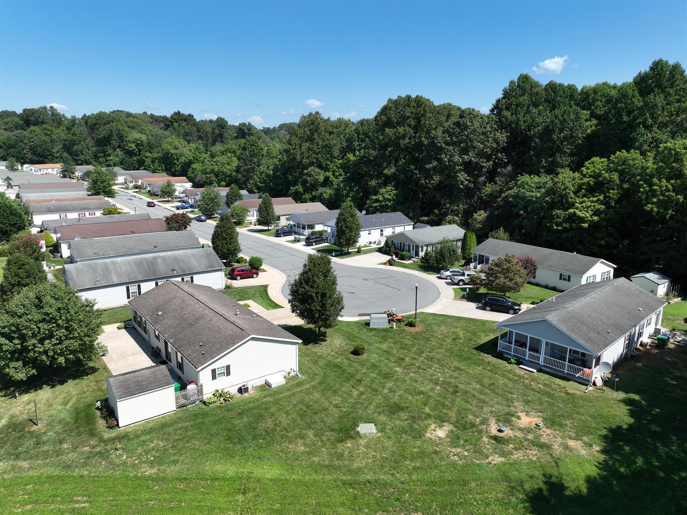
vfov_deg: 56.8
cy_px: 258
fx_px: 476
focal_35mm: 24
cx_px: 344
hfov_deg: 71.6
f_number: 2.8
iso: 110
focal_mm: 12.29
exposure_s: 1/500
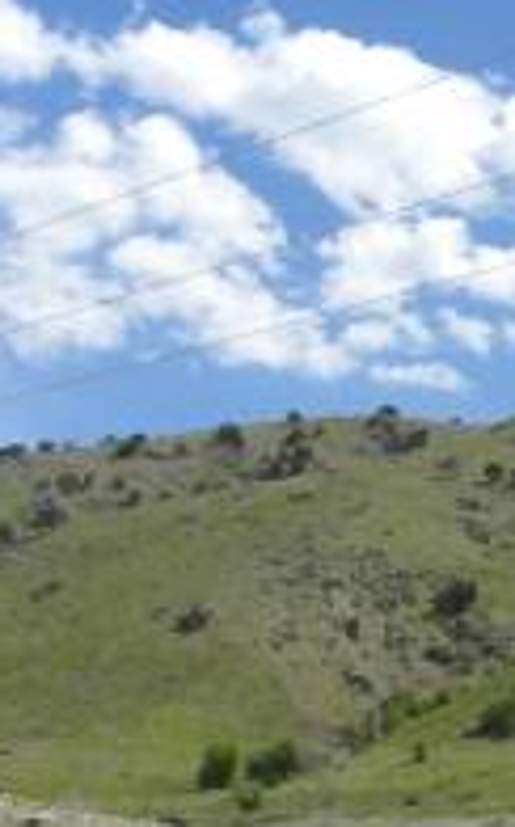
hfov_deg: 13.6
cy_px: 806
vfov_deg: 22.3
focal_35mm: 90
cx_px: 794
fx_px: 2027
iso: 64
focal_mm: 4.6
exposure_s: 1/313
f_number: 6.3
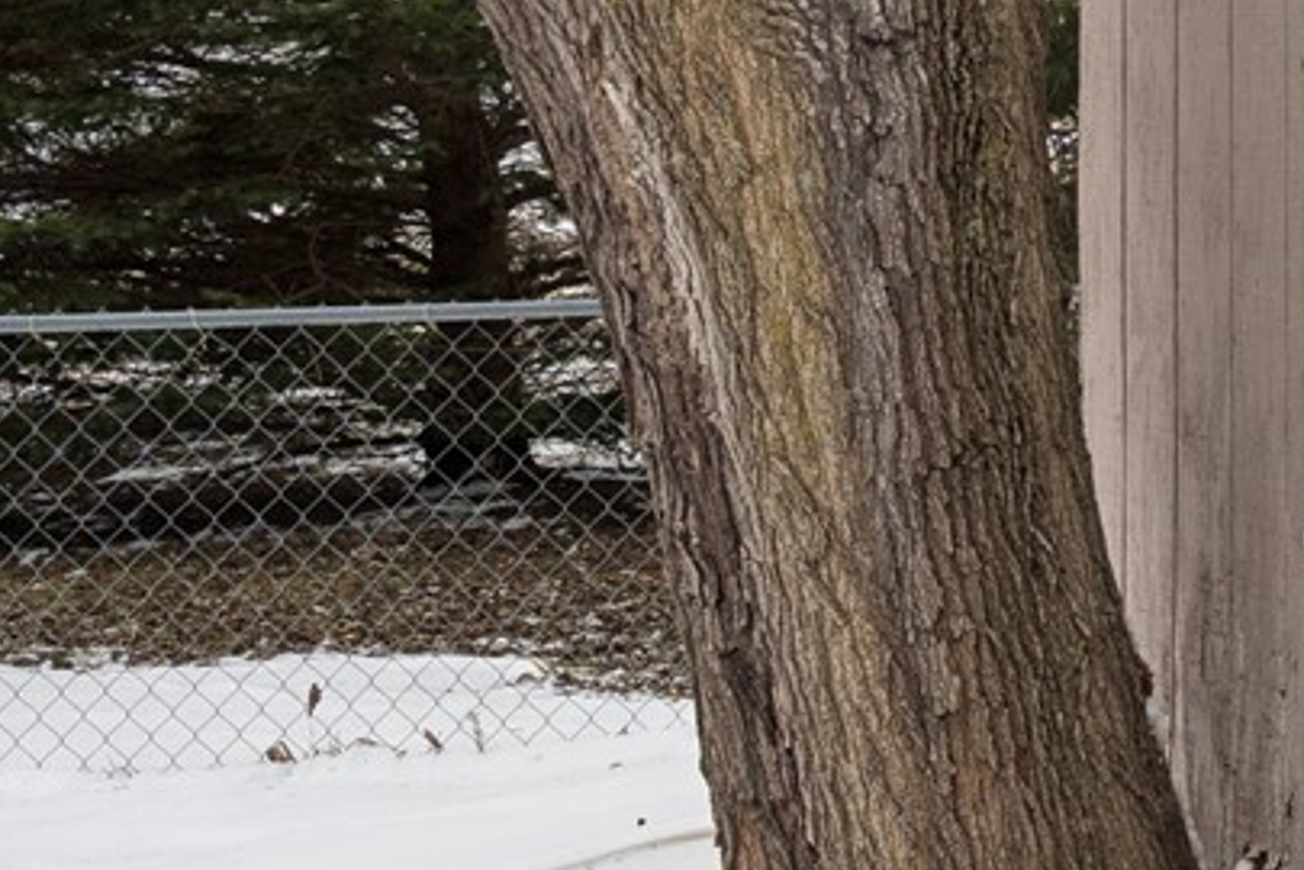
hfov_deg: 14.2
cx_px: 2230
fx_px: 4709
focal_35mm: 130
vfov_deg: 10.5
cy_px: 343
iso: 400
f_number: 9
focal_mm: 31
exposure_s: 1/640
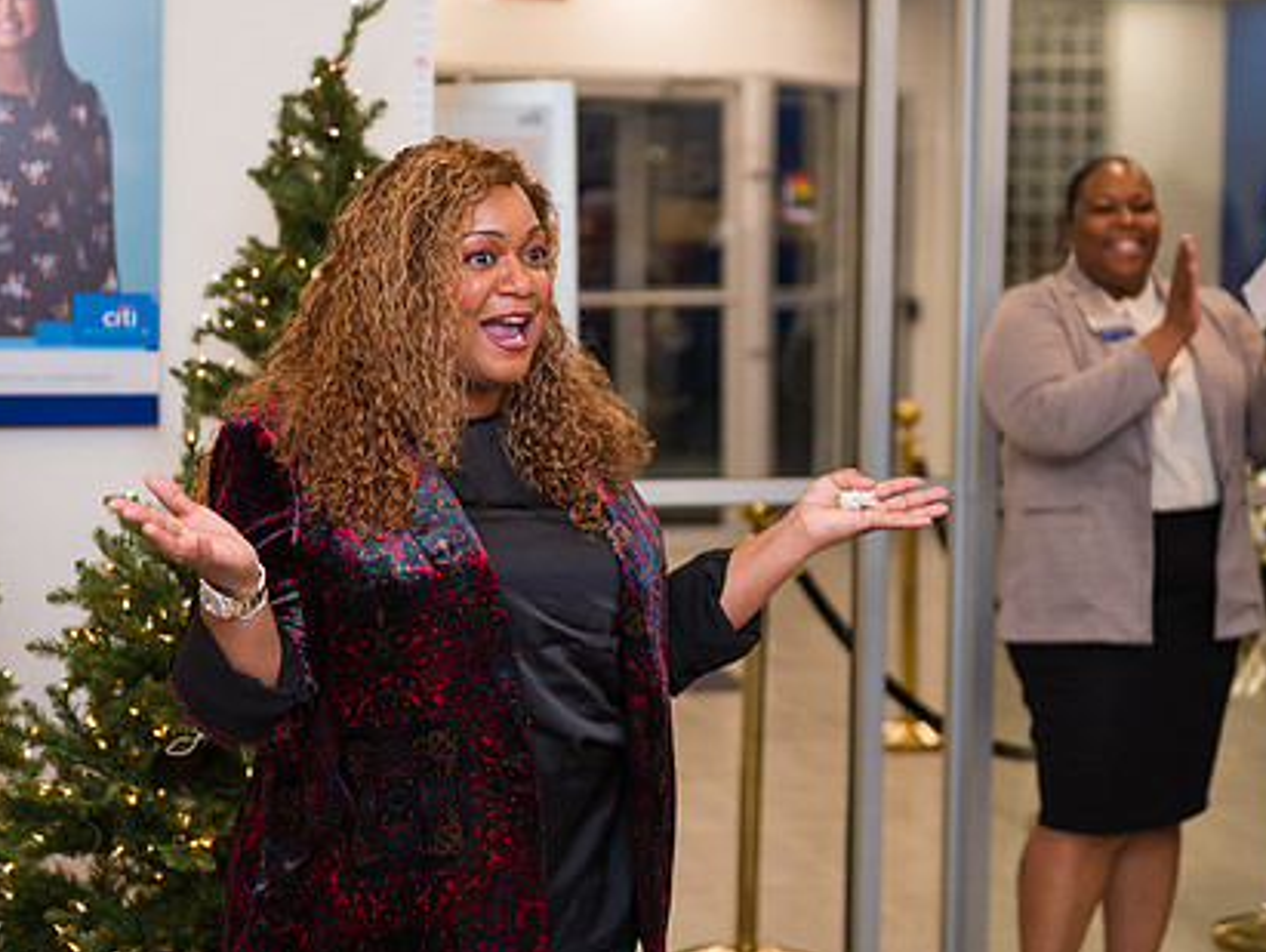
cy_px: 385
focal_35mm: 84
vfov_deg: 17.6
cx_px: 665
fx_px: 3075
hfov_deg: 23.3
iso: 400
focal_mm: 62
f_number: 3.2
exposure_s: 1/200
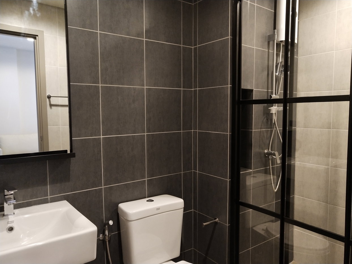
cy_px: 132
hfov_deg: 60.0
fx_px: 305
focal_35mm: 30
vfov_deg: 46.8
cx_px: 176
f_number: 1.8
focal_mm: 3.95
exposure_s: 1/50
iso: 498
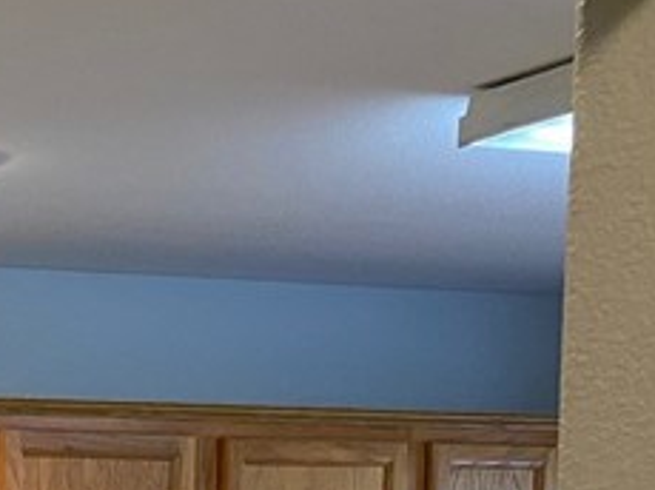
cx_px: -587
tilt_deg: -3.6
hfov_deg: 14.5
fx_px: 2193
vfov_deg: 11.7
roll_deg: +0.5
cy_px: 895
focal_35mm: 116
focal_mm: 4.25
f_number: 1.8
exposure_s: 1/60
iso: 80
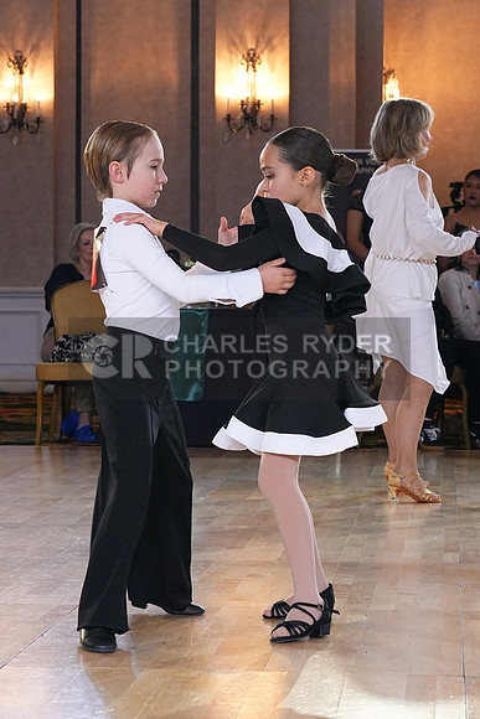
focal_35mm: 108
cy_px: 360
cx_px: 240
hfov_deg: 12.7
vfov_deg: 18.9
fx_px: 2159
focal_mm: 72
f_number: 7.1
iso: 5000
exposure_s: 1/200
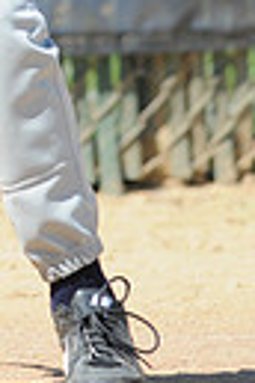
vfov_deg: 1.0
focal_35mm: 2019
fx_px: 21450
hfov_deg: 0.7
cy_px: -338
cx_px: -212
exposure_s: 1/1000
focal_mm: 300
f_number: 4
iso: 200
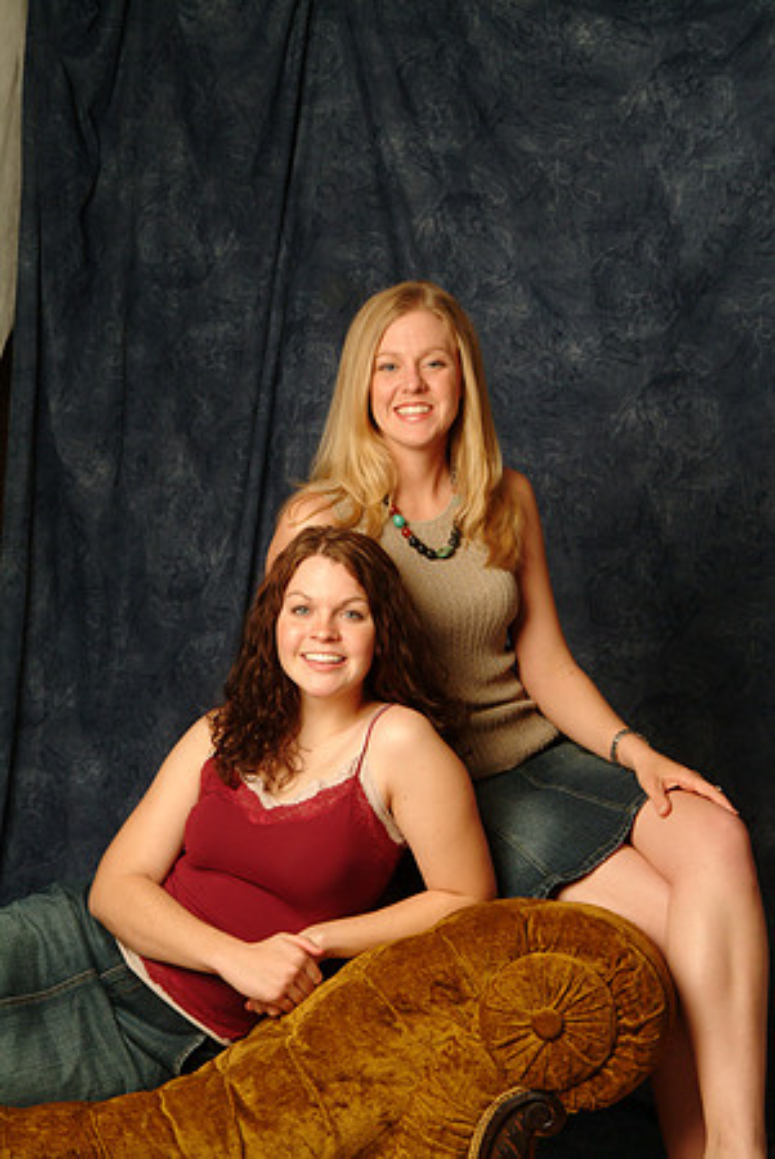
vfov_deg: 25.5
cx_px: 388
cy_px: 580
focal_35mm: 80
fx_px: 2561
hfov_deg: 17.2
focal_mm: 53
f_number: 13
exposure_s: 1/125
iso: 400
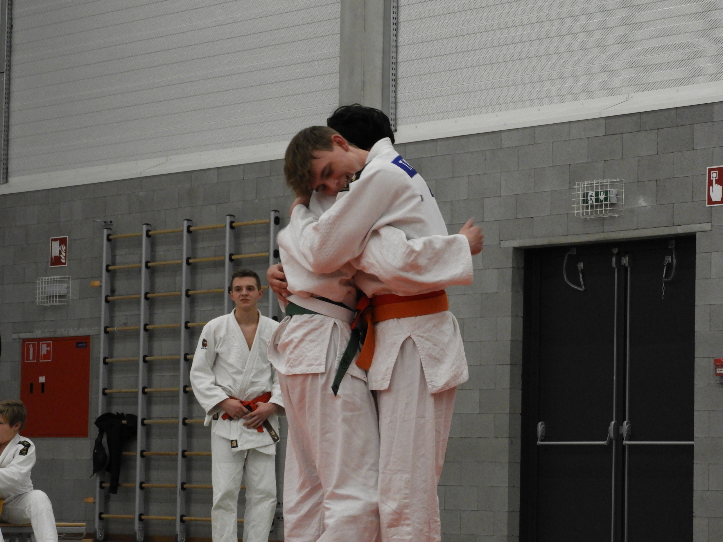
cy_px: 271
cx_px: 362
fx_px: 2611
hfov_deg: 15.8
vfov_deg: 11.9
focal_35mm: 125
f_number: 5
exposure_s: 1/60
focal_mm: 22.4
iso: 560
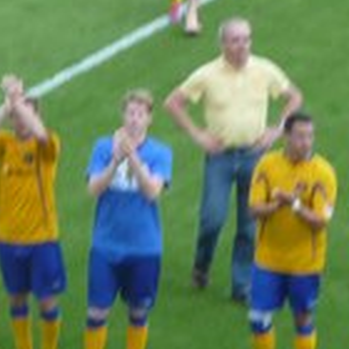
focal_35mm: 862
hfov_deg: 2.0
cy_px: 67
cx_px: -181
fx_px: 9832
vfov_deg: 2.0
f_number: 4.9
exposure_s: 1/60
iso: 125
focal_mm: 44
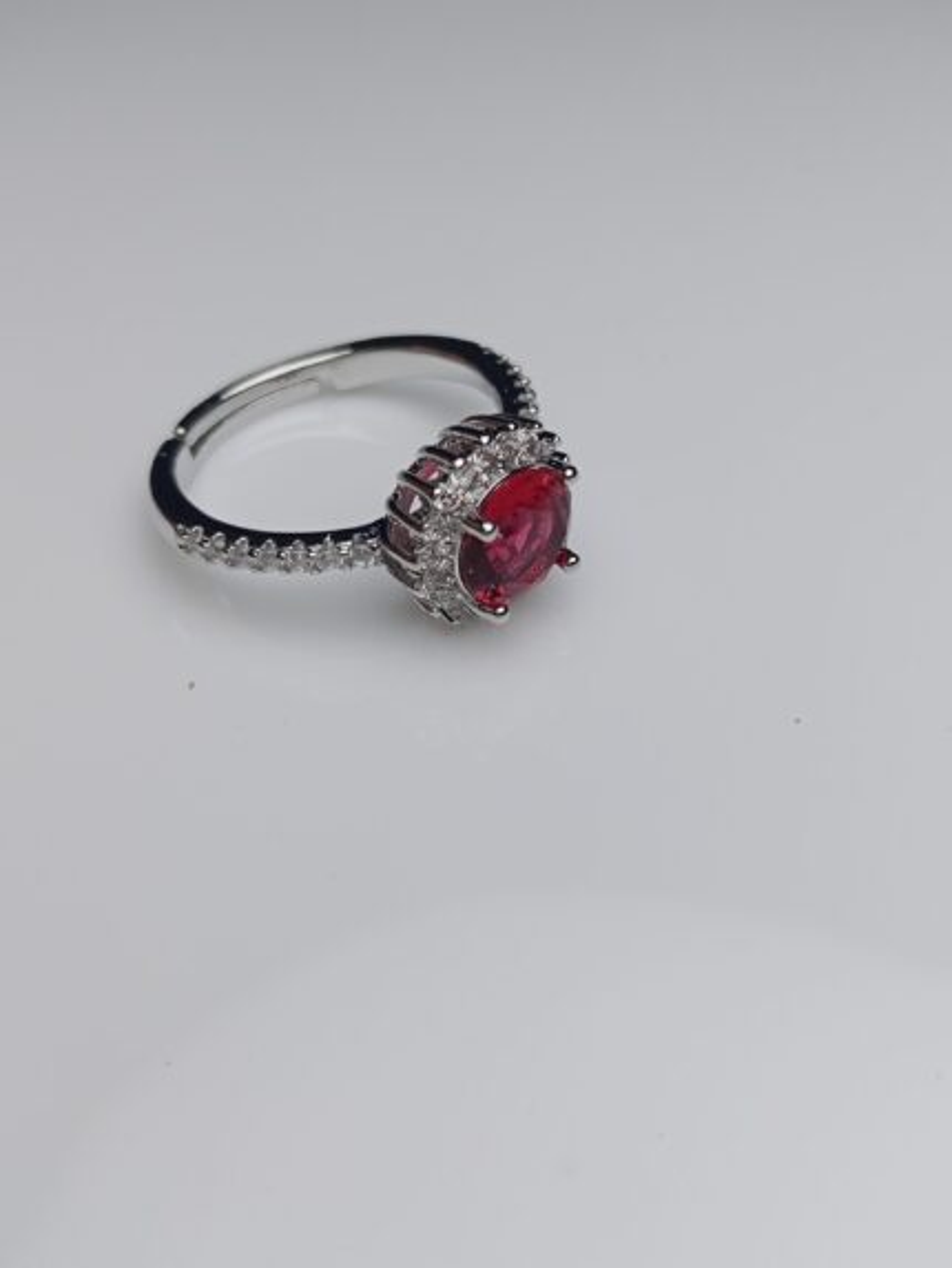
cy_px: 634
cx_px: 476
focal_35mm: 36
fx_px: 1320
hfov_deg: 39.7
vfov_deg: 51.3
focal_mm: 3.98
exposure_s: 1/541
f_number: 1.8
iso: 50
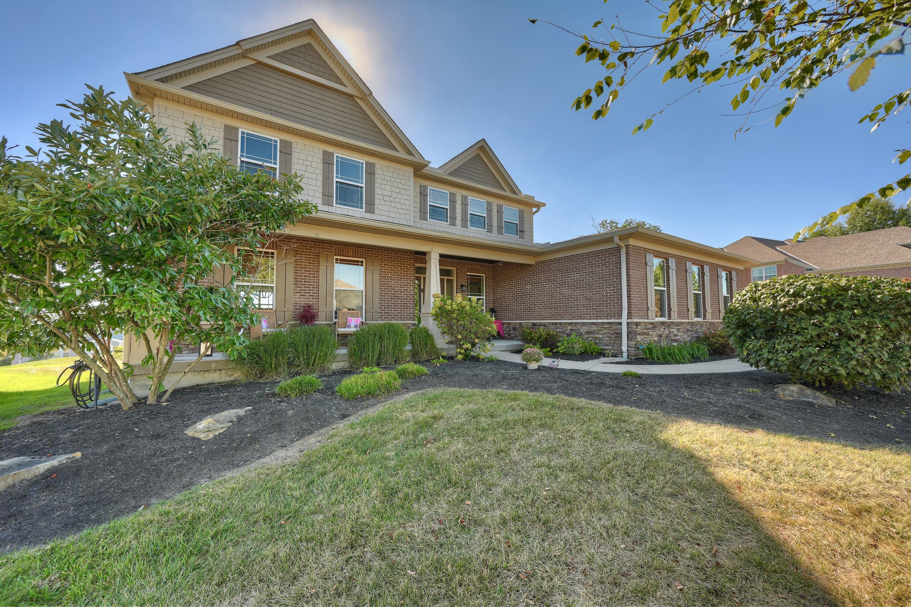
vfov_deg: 81.2
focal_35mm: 14
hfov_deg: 104.3
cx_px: 456
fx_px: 354
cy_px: 304
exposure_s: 1/15
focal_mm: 14
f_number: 9
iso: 100
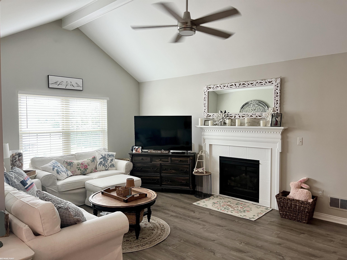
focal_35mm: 26
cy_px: 130
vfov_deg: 53.1
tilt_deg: -2.2
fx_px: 261
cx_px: 174
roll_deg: +0.2
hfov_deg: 67.3
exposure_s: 1/60
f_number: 1.5
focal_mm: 5.7
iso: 125
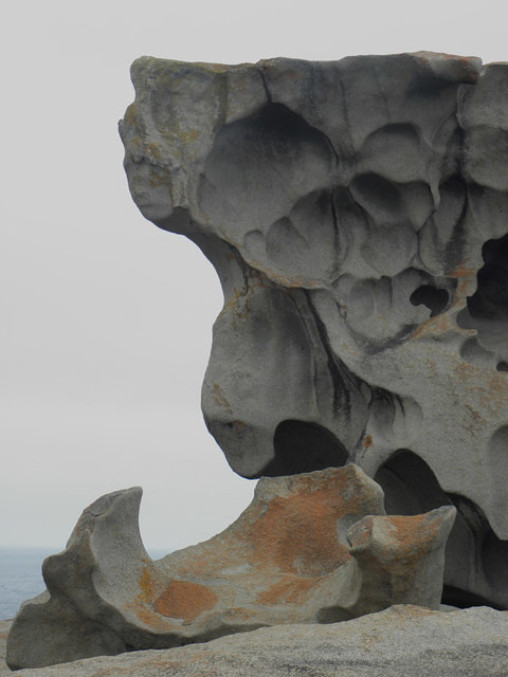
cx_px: 254
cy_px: 338
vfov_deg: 20.2
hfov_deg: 15.2
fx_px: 1898
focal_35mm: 97
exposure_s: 1/160
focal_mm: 17.34
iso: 100
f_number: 5
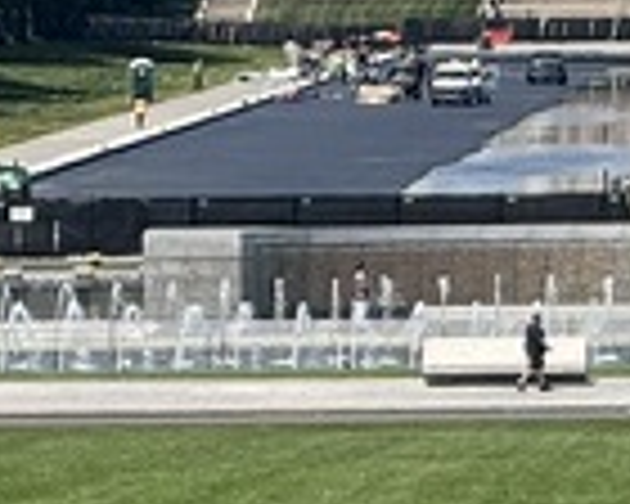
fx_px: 15942
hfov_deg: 2.3
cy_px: 374
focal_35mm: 855
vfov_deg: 1.8
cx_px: 950
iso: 50
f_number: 2.8
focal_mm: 15.66
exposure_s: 1/1422
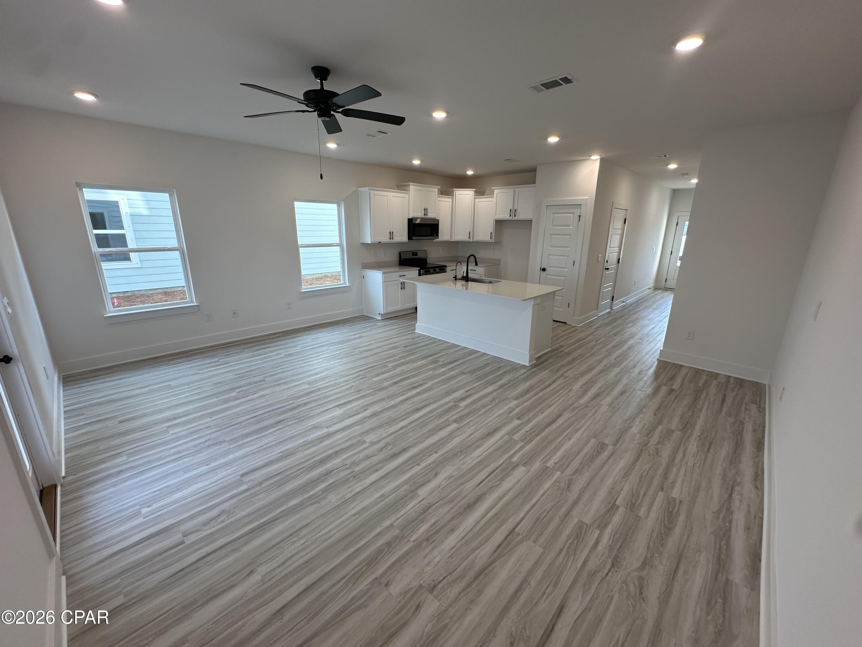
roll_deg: -0.6
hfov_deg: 102.1
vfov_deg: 85.7
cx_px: 431
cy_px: 324
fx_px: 349
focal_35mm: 14
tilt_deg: -15.1
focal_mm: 2.22
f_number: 2.2
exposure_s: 1/120
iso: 100
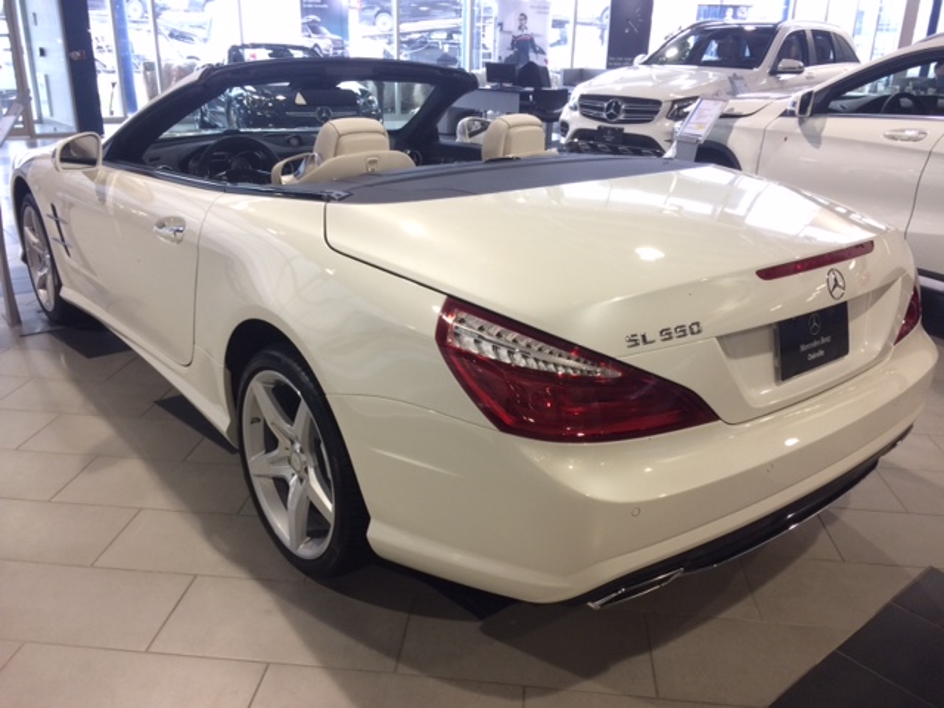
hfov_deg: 61.7
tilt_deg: -22.5
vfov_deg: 48.2
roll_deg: -0.7
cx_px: 472
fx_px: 791
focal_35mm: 29
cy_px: 354
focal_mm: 4.15
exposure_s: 1/30
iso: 64
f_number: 2.2
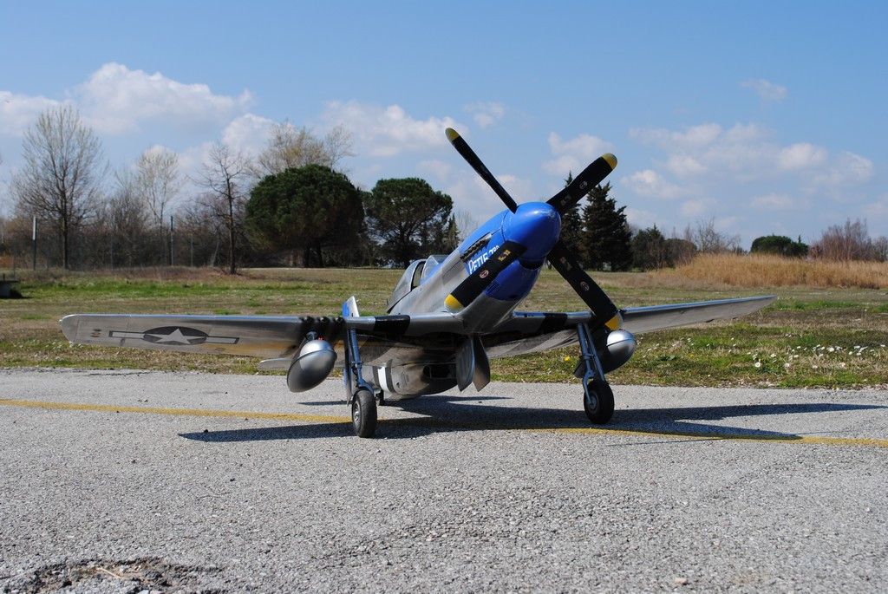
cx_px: 444
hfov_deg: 43.6
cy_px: 297
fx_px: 1111
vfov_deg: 29.9
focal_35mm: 45
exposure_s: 1/250
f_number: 8
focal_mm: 30
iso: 100
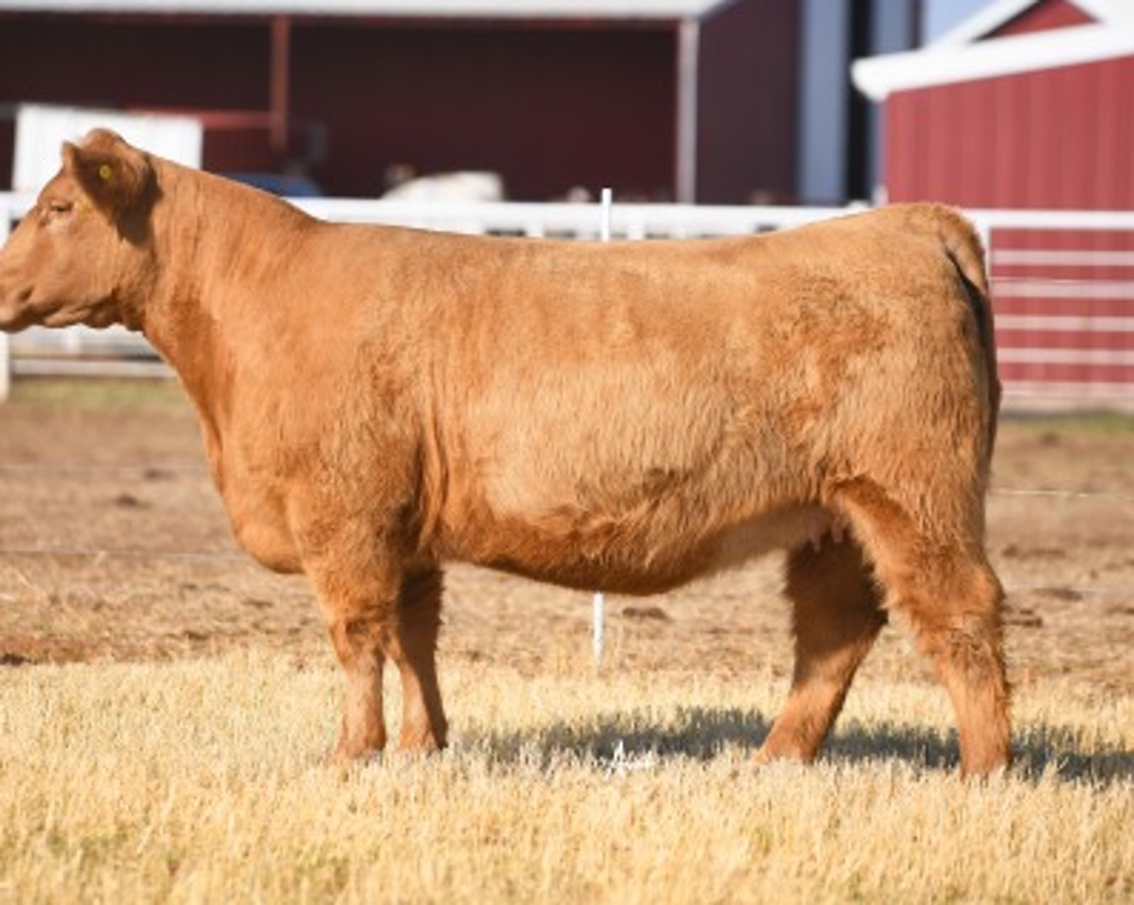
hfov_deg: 9.2
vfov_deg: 7.4
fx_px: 7043
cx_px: 543
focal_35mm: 210
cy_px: 451
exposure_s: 1/1250
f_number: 3.5
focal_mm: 185
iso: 100
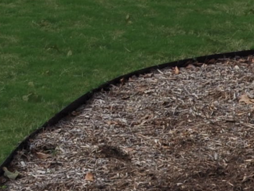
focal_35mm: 265
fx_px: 1946
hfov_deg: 7.4
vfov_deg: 5.4
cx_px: -86
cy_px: -259
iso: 200
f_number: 10
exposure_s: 1/400
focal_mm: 24
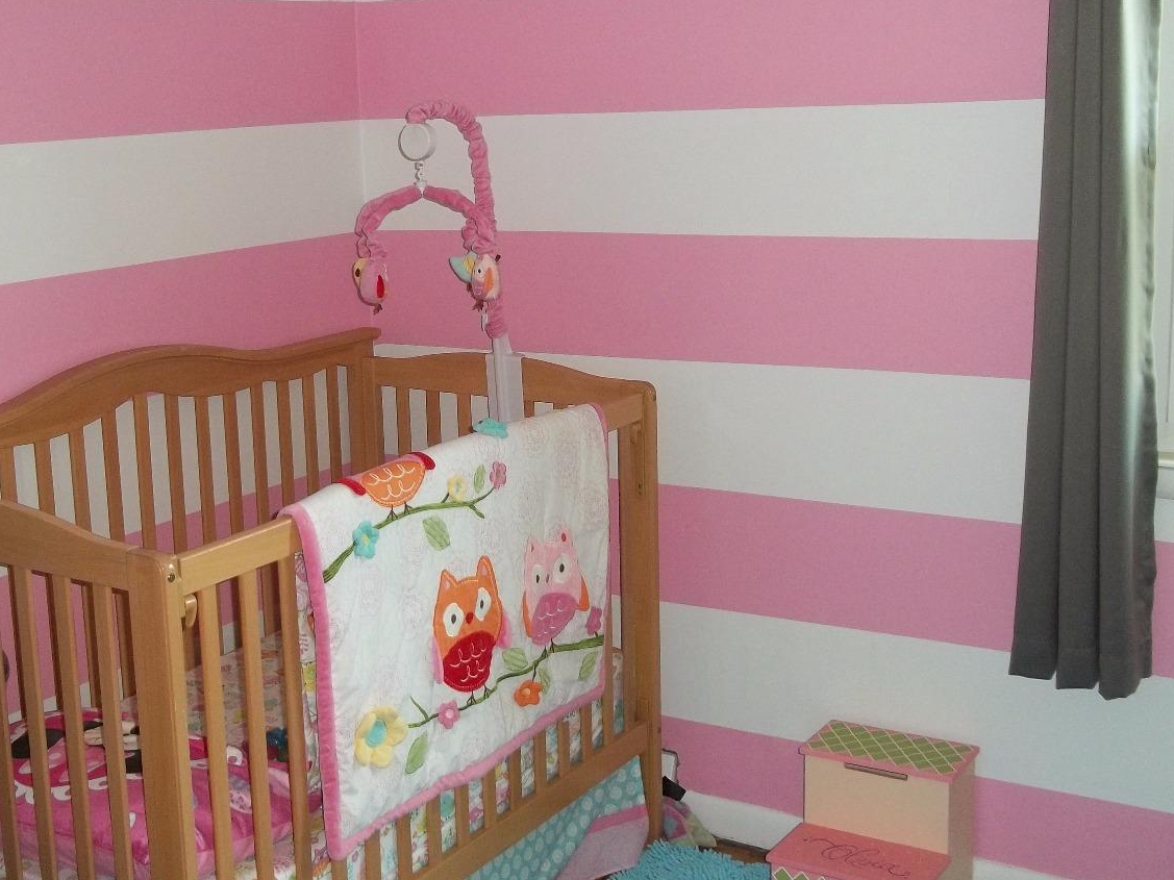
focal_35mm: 46
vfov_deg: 31.5
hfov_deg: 41.1
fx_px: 1560
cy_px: 400
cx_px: 478
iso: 160
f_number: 3.1
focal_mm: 6.5
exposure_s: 1/30
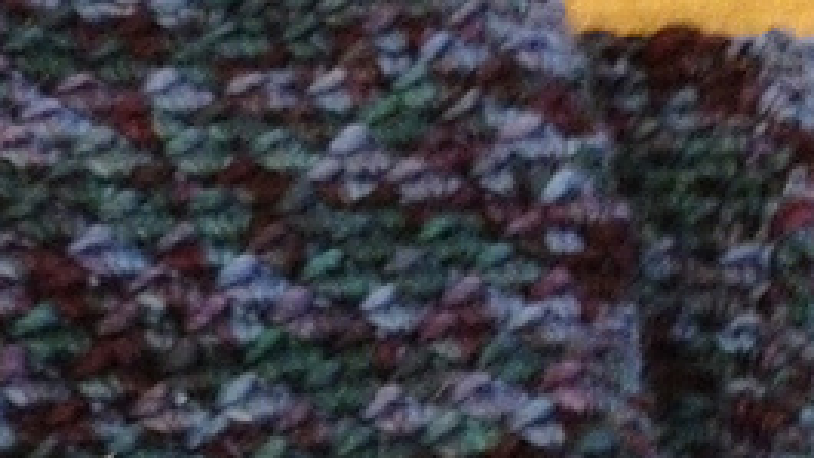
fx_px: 1986
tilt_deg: -55.7
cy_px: 590
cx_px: 270
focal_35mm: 92
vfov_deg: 12.7
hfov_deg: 23.1
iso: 800
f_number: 2.4
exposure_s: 1/15
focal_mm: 4.28
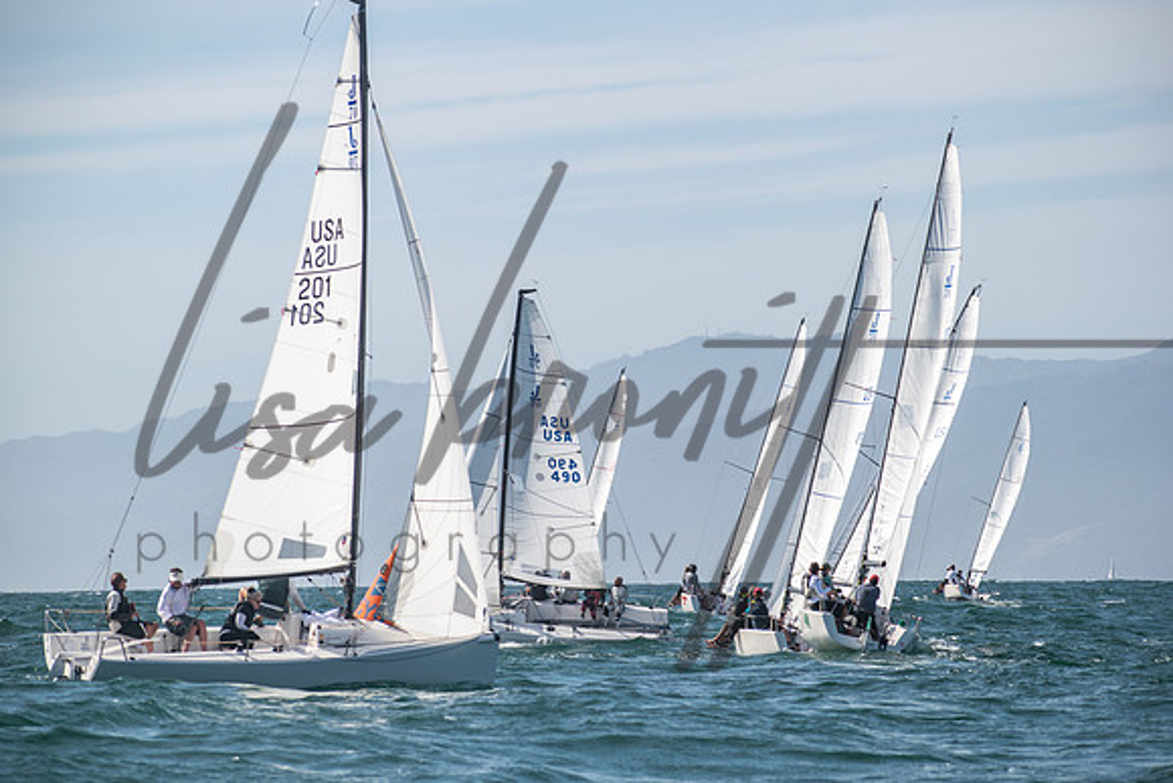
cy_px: 391
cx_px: 603
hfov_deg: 11.6
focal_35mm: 177
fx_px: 5757
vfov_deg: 7.8
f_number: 6.3
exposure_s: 1/1250
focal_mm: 112
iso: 200
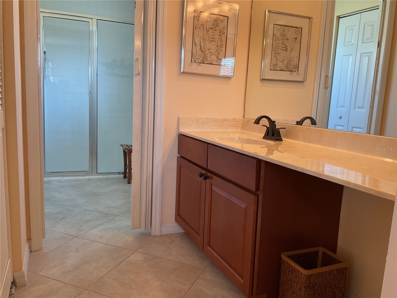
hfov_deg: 61.7
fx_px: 333
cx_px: 198
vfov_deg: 48.2
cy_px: 149
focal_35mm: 29
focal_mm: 3
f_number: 1.8
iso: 64
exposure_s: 1/60
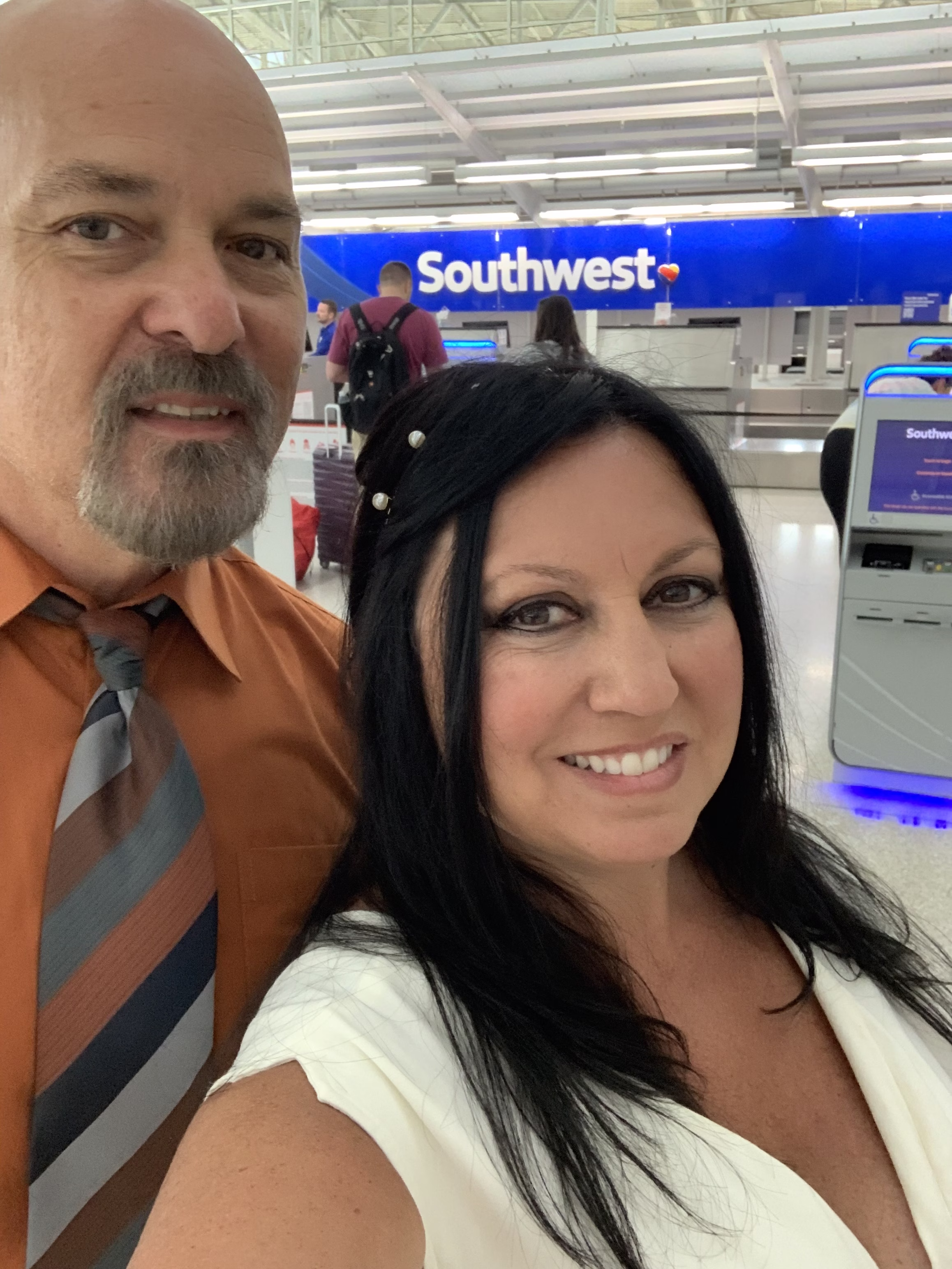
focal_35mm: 32
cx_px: 476
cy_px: 634
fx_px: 1173
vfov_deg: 56.8
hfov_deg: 44.2
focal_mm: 2.87
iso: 250
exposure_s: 1/40
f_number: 2.2
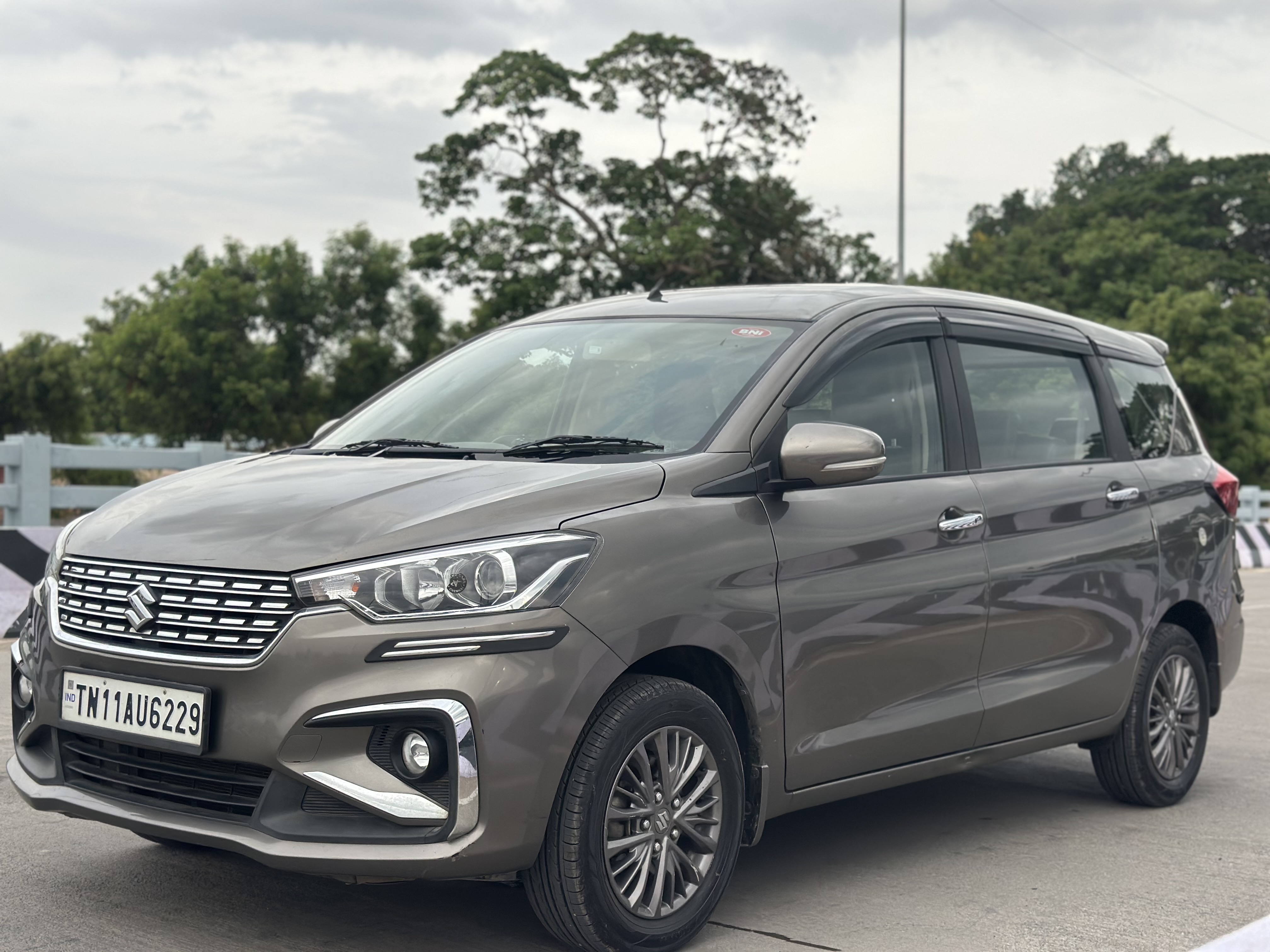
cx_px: 635
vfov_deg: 30.3
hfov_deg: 39.7
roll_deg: -0.7
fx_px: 1761
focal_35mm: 48
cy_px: 476
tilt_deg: +1.1
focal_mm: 6.86
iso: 80
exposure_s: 1/944
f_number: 1.78
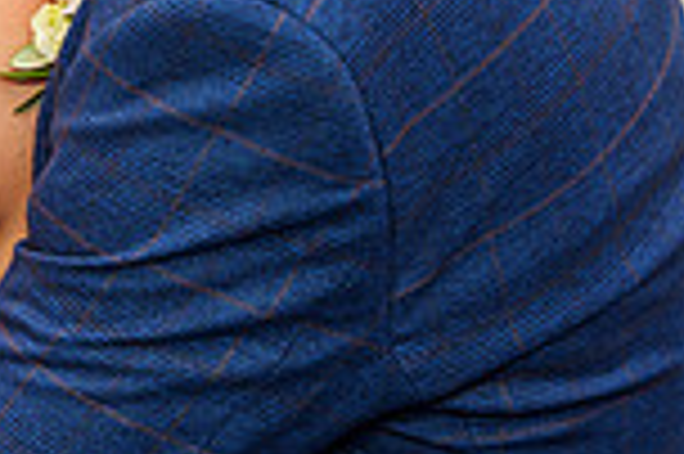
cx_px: -342
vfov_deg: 6.4
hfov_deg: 9.4
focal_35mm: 214
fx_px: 4062
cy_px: -133
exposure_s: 1/250
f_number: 4
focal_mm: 56
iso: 250
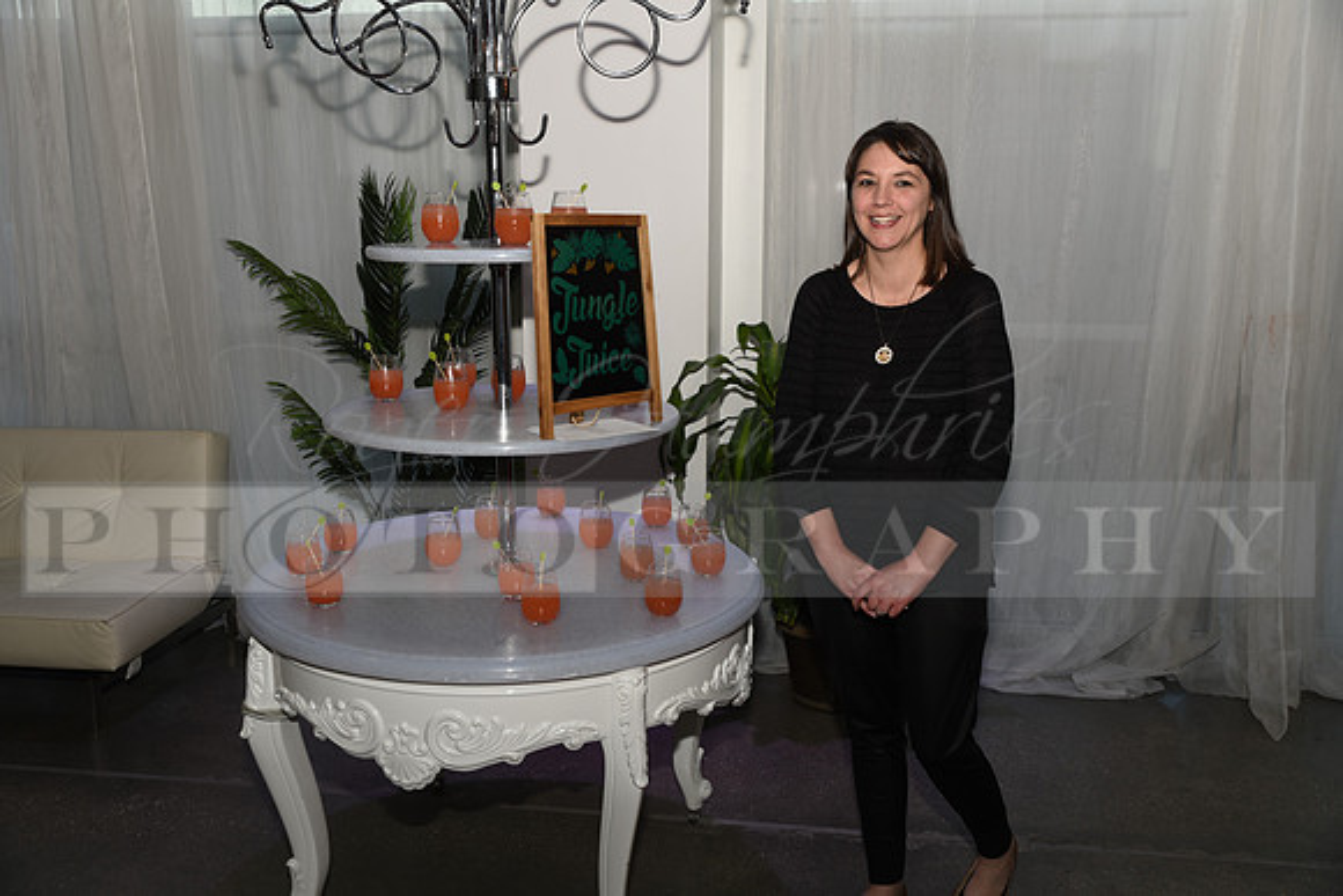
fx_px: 1194
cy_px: 448
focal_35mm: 32
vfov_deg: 41.1
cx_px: 672
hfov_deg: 58.7
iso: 100
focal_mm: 32
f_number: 4
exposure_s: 1/60
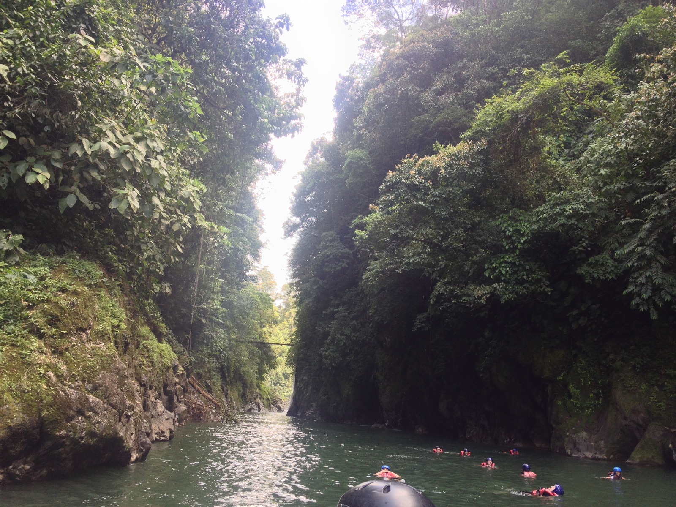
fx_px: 683
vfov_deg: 40.7
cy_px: 254
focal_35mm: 35
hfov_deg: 52.6
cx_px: 338
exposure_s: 1/120
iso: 64
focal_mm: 4.28
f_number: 2.4
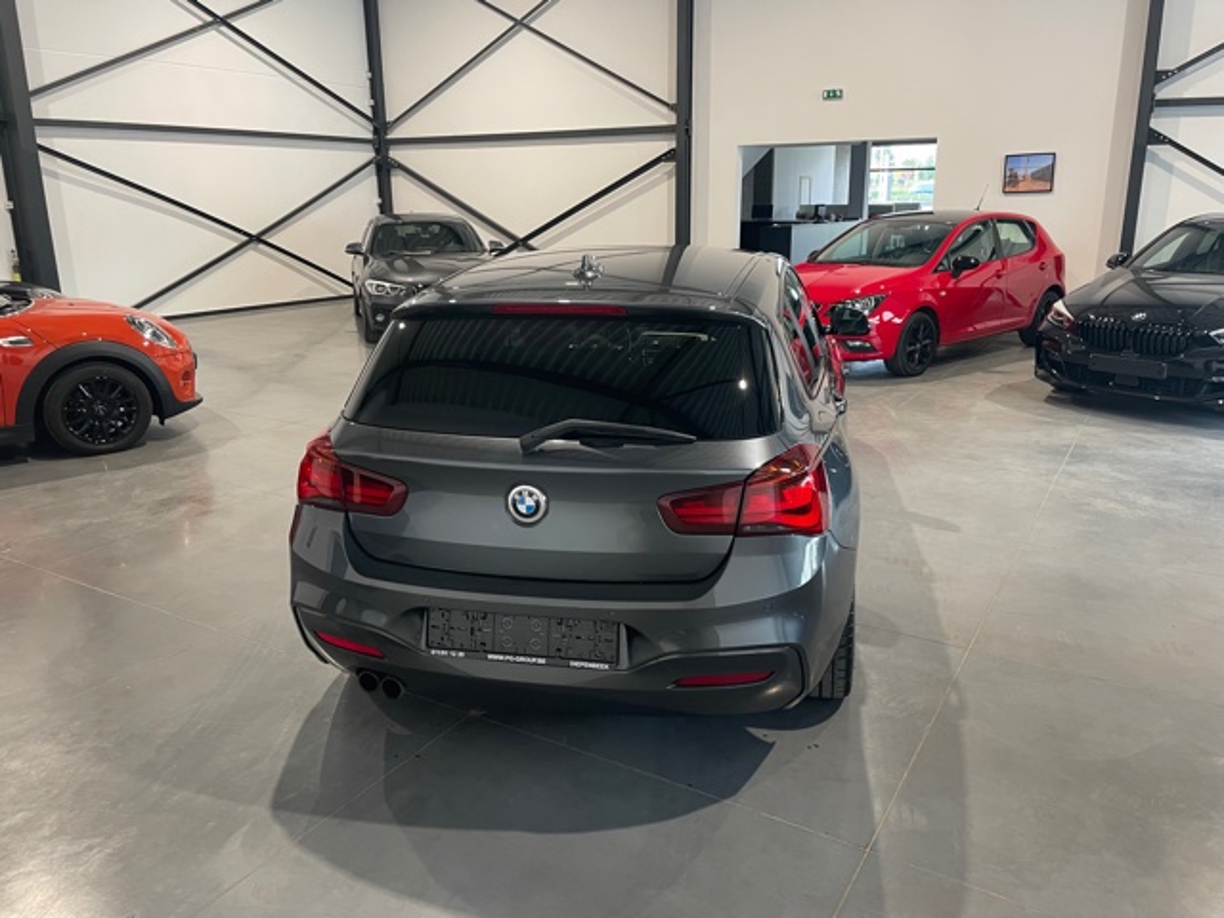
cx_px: 612
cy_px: 459
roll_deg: +1.4
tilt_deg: -16.0
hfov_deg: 67.3
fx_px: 919
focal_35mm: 26
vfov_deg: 53.1
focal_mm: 4.2
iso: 100
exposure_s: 1/50
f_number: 1.6
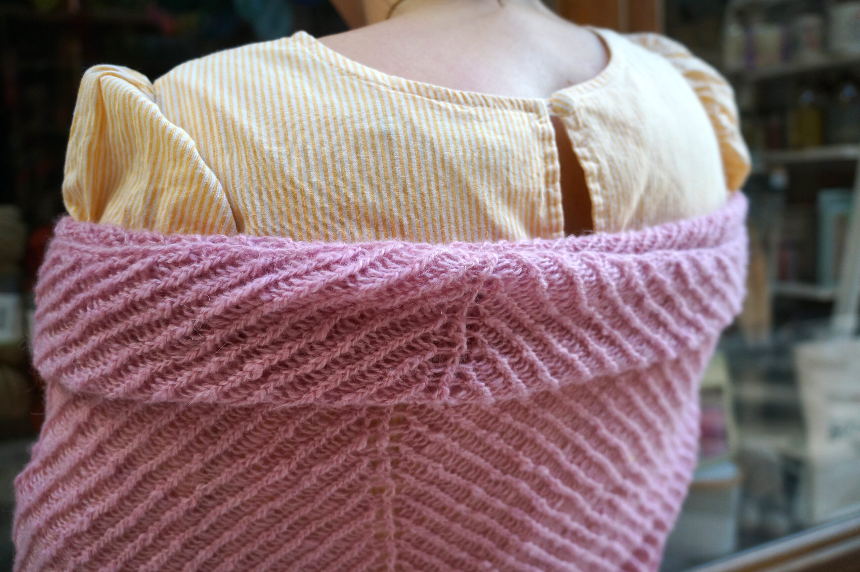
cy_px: 286
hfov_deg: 67.4
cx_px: 430
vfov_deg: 47.8
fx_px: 644
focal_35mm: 27
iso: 400
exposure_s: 1/320
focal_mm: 18
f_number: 3.5
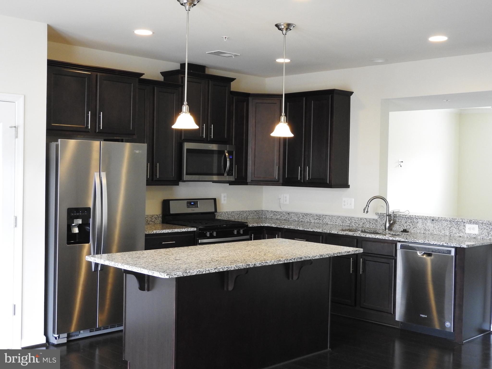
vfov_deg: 32.2
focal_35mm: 45
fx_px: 640
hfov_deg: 42.1
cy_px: 184
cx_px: 246
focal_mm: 8.1
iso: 400
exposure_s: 1/15
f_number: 4
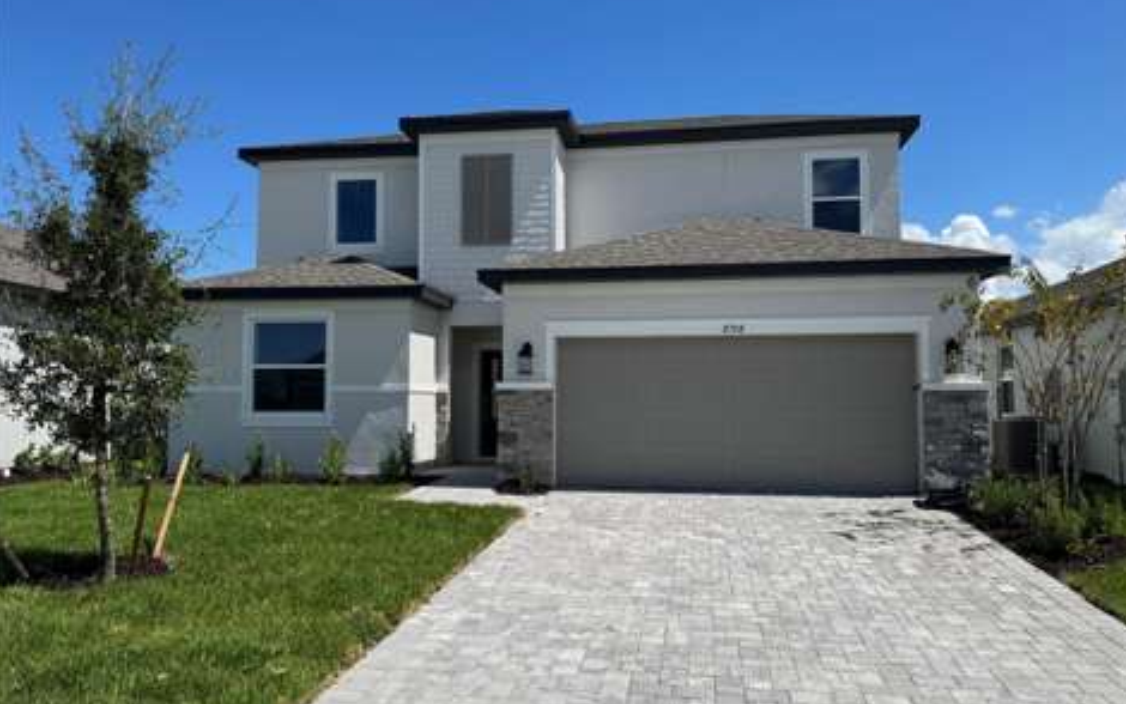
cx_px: 568
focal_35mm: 26
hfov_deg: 70.4
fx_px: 798
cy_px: 354
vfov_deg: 47.6
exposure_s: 1/7092
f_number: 1.78
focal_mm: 6.76
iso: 80
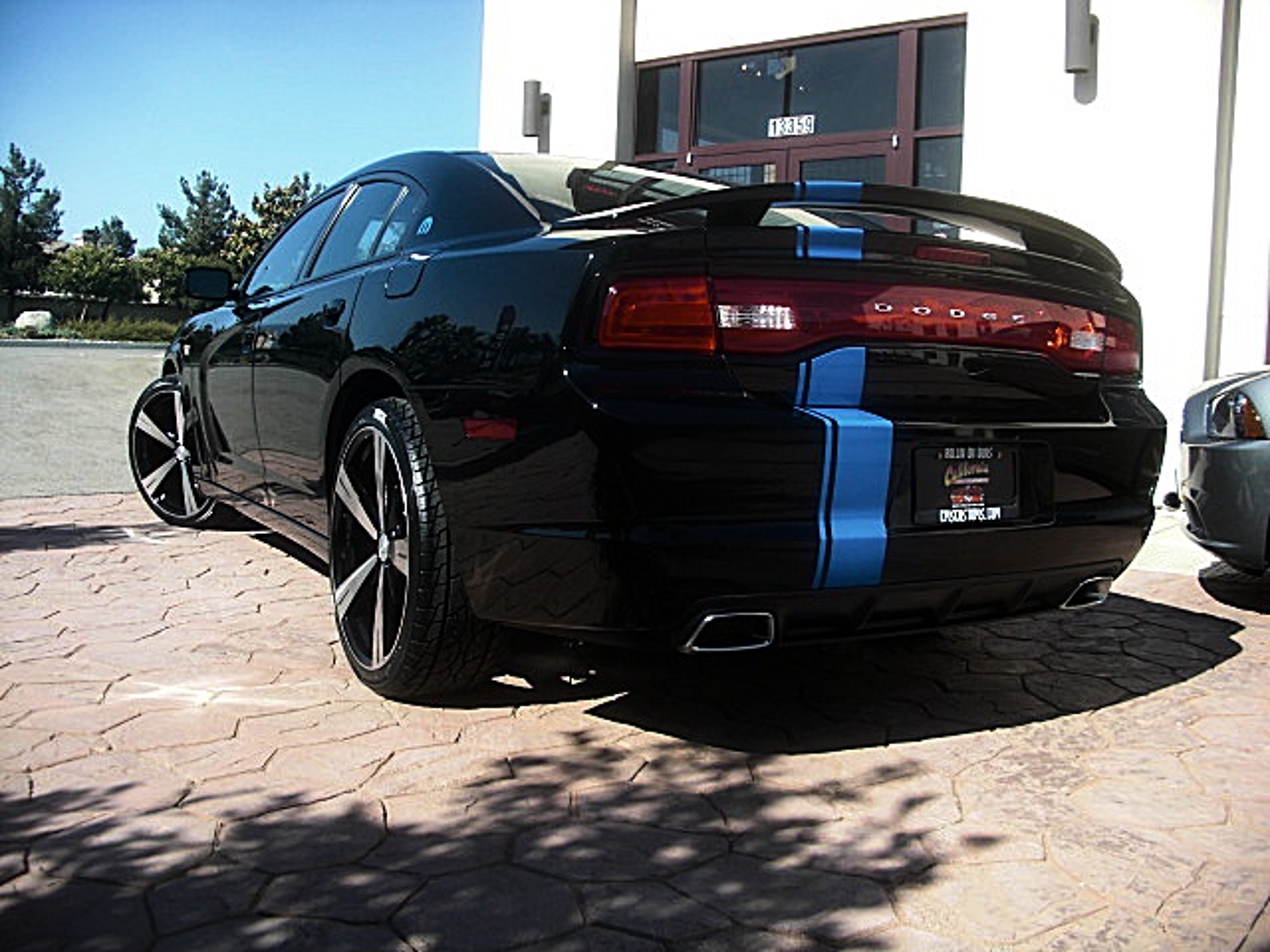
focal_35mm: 36
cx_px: 635
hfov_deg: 51.4
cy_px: 476
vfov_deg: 39.7
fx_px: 1321
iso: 50
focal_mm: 6.3
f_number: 2.8
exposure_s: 1/400
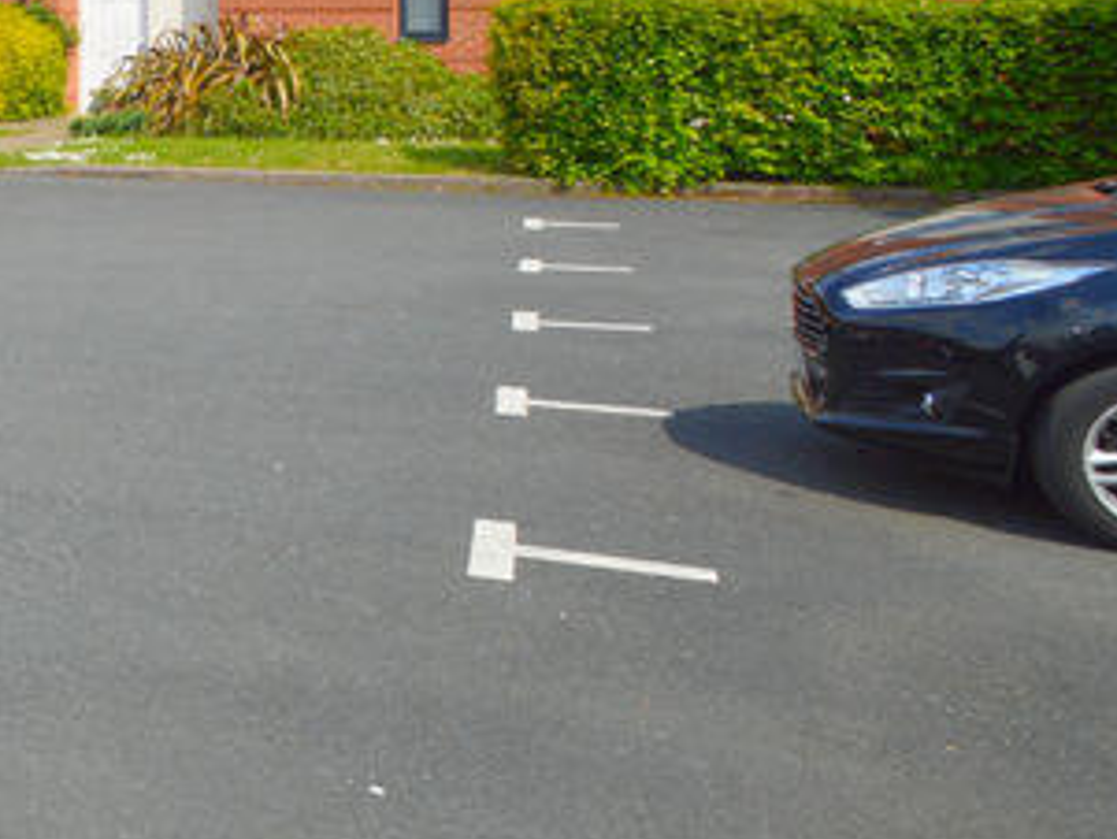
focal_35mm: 49
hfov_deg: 26.2
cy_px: -32
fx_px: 1582
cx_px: -627
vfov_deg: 27.7
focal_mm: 10
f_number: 8
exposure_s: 1/250
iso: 100
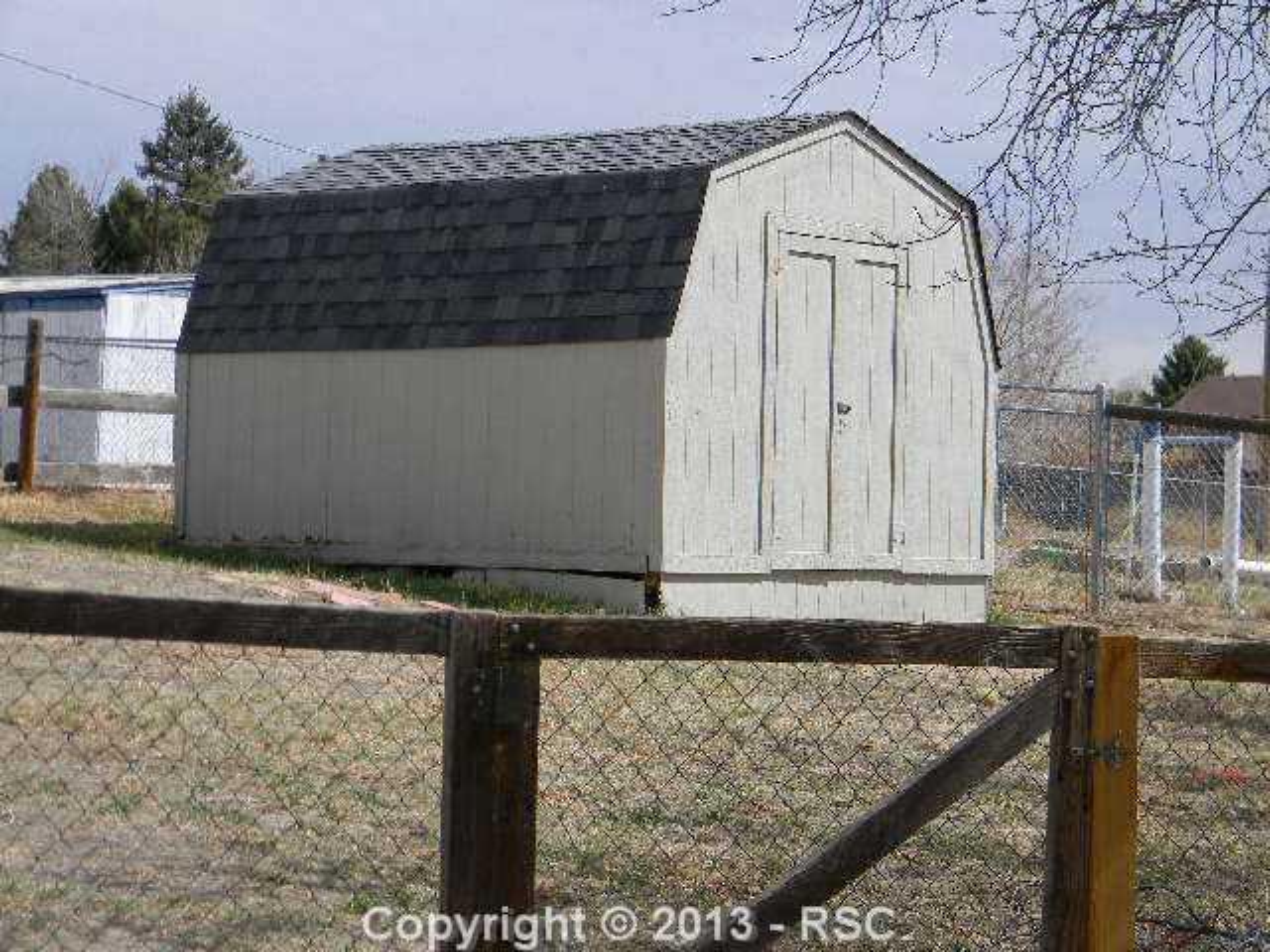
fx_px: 3045
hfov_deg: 23.6
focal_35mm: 83
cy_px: 476
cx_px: 635
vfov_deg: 17.8
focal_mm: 15.1
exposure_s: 1/589
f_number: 4.5
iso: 80
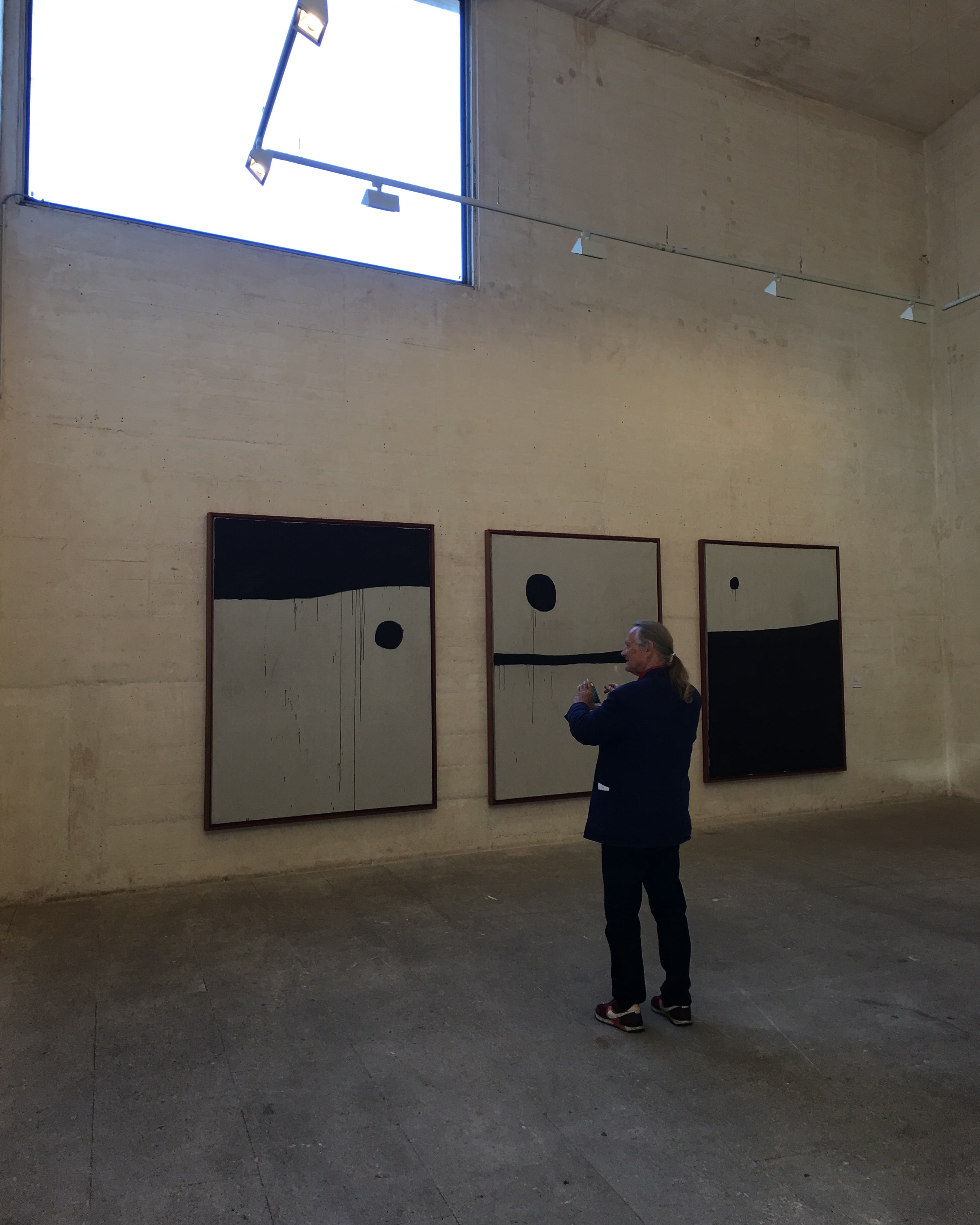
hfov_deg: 47.1
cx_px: 498
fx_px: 1124
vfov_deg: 57.1
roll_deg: +0.3
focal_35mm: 31
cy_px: 567
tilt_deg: +6.0
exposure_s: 1/33
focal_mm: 4.15
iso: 25
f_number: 2.2
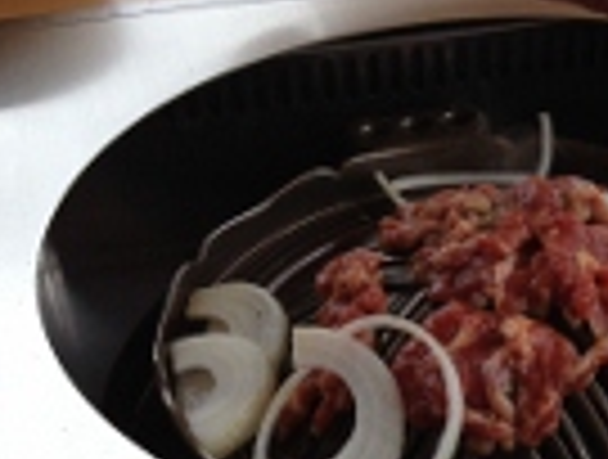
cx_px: 558
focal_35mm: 93
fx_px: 1638
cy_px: 594
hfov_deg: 20.6
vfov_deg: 15.2
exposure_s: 1/472
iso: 64
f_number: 2.4
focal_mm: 4.28
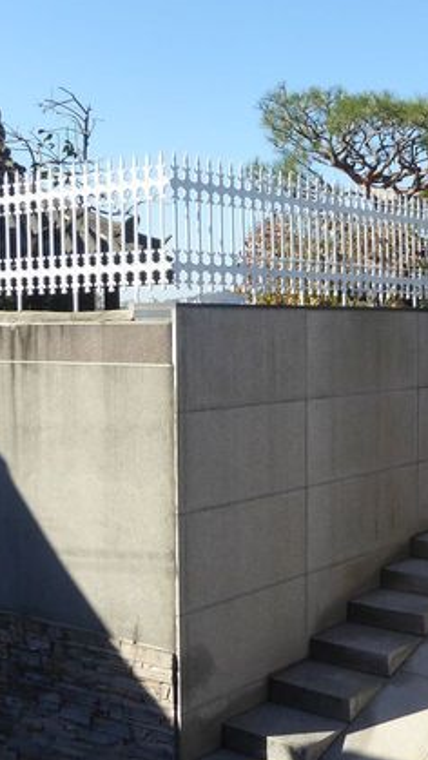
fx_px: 1048
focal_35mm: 52
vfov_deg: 39.8
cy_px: 390
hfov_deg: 23.0
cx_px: 274
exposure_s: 1/500
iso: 80
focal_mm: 4.3
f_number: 3.3
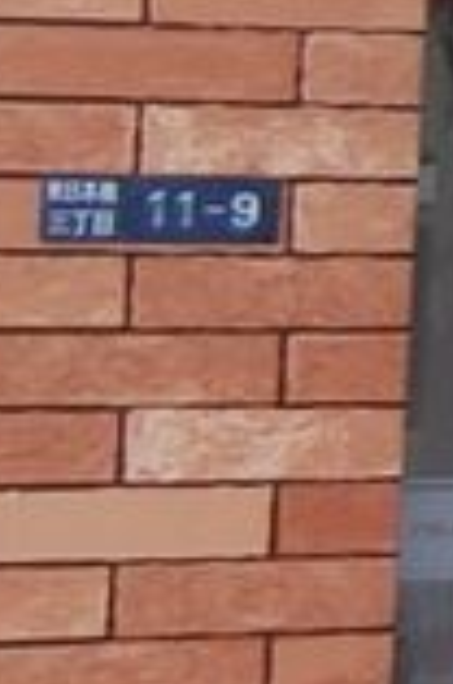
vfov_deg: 10.1
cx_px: 2718
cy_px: -74
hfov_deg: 4.8
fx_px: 3829
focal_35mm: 202
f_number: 2.7
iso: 80
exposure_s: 1/320
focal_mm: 4.06
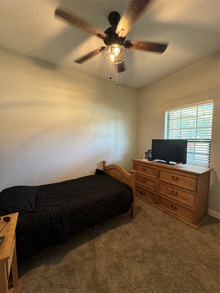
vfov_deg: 102.1
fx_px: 119
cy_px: 146
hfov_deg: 85.7
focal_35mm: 14
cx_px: 110
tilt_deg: -4.2
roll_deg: -0.8
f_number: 2.2
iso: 400
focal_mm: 2.22
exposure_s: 1/60
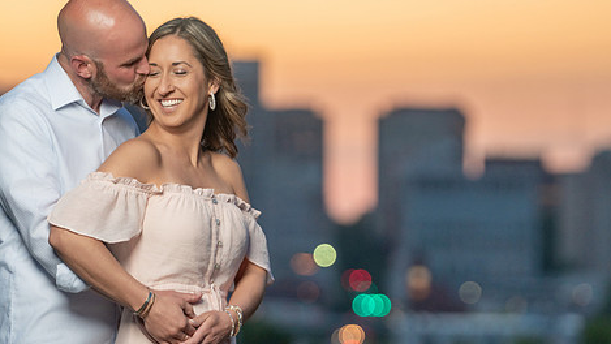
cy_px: 190
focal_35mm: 259
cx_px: 268
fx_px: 4197
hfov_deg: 8.3
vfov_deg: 4.7
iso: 1000
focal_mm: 200
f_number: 4
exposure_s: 1/200
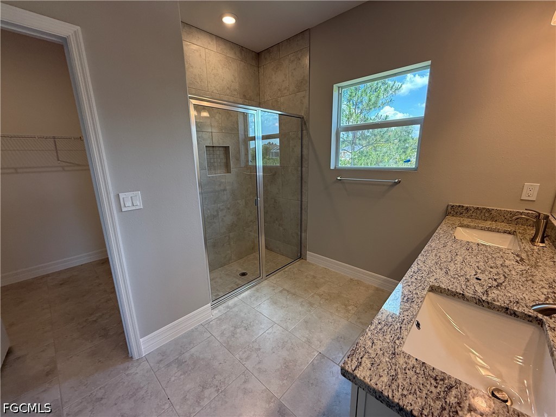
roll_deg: +1.3
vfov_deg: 85.7
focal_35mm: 14
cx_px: 278
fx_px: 225
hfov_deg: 102.1
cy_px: 208
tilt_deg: -13.0
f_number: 2.2
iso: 100
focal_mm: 2.22
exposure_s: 1/120
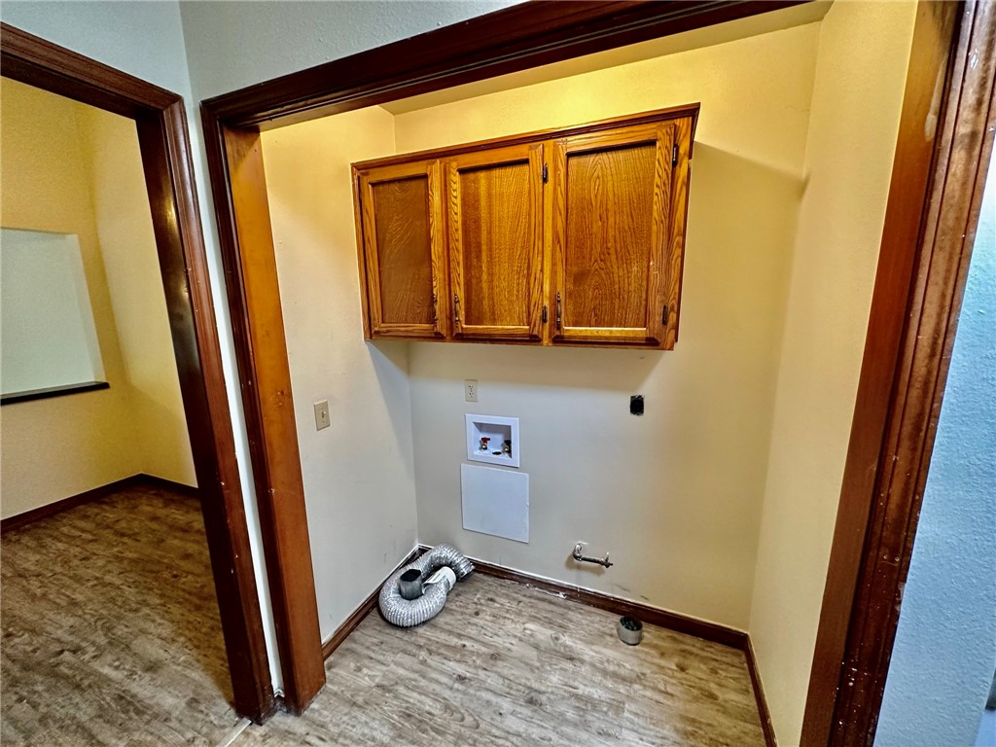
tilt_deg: -10.9
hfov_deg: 102.1
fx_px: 403
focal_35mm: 14
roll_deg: +0.4
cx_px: 498
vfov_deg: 85.7
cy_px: 374
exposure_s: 1/60
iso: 400
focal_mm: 2.22
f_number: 2.2
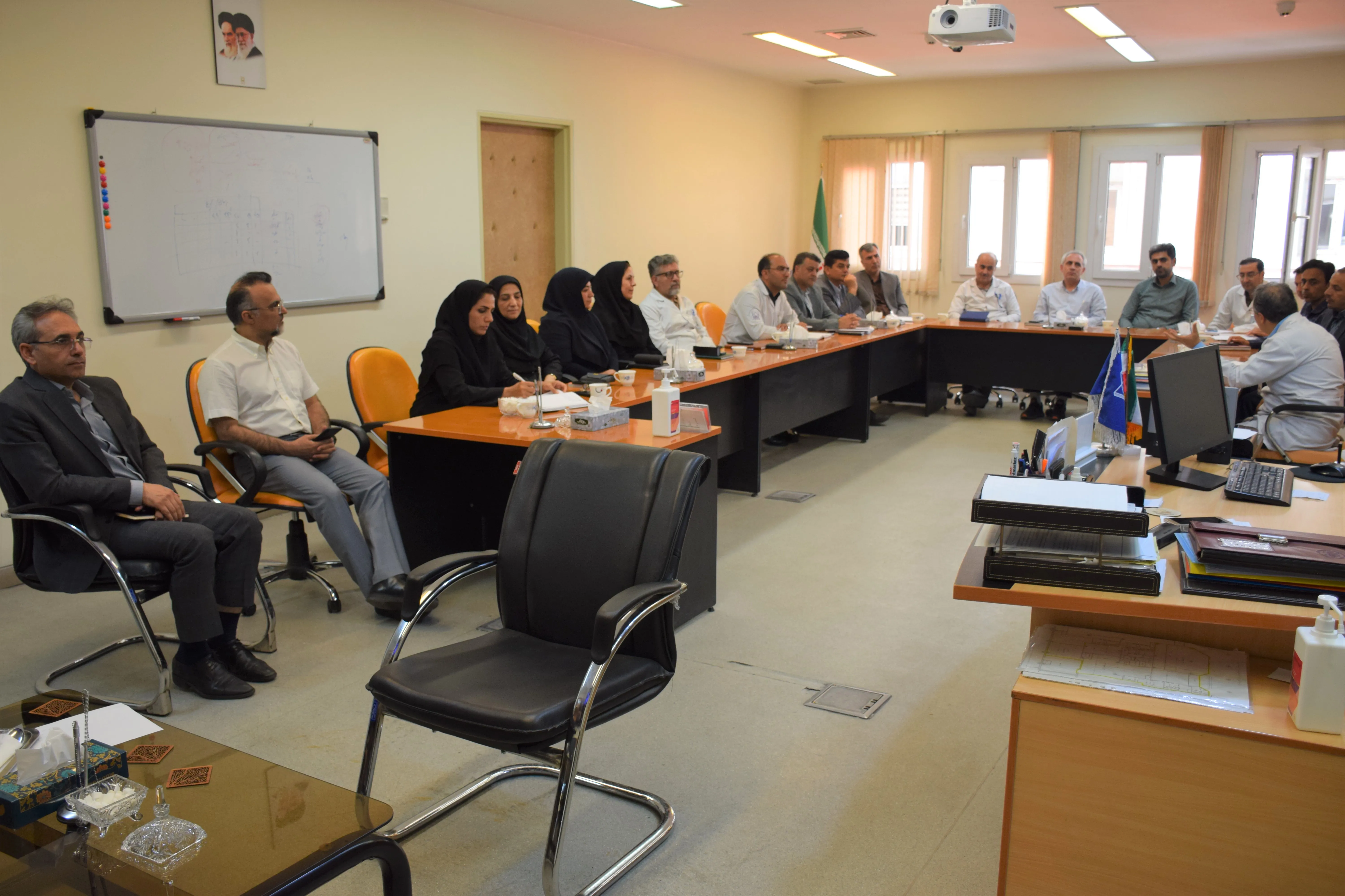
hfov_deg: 61.9
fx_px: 1121
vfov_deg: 43.6
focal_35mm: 30
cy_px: 448
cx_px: 672
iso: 450
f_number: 4
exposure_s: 1/60
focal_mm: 20
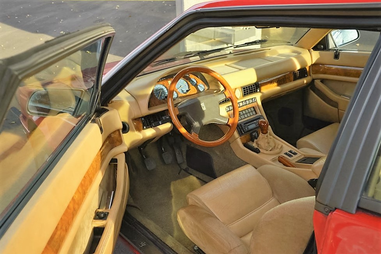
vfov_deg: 37.9
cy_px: 127
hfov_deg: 54.4
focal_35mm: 35
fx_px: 371
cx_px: 190
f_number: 9
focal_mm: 35
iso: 320
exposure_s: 1/160
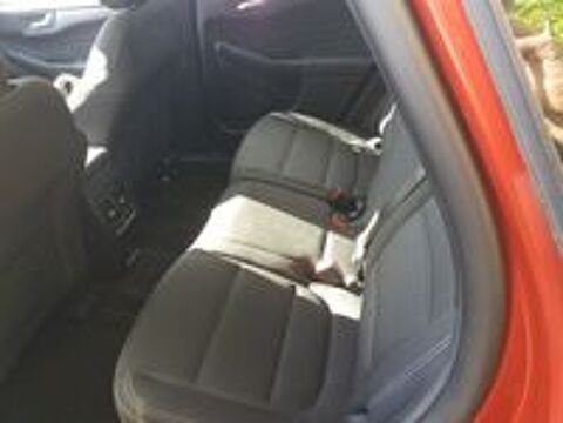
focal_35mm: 28
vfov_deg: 49.7
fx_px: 455
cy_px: 212
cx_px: 282
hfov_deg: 63.4
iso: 100
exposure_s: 1/33
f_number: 1.9
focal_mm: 3.7
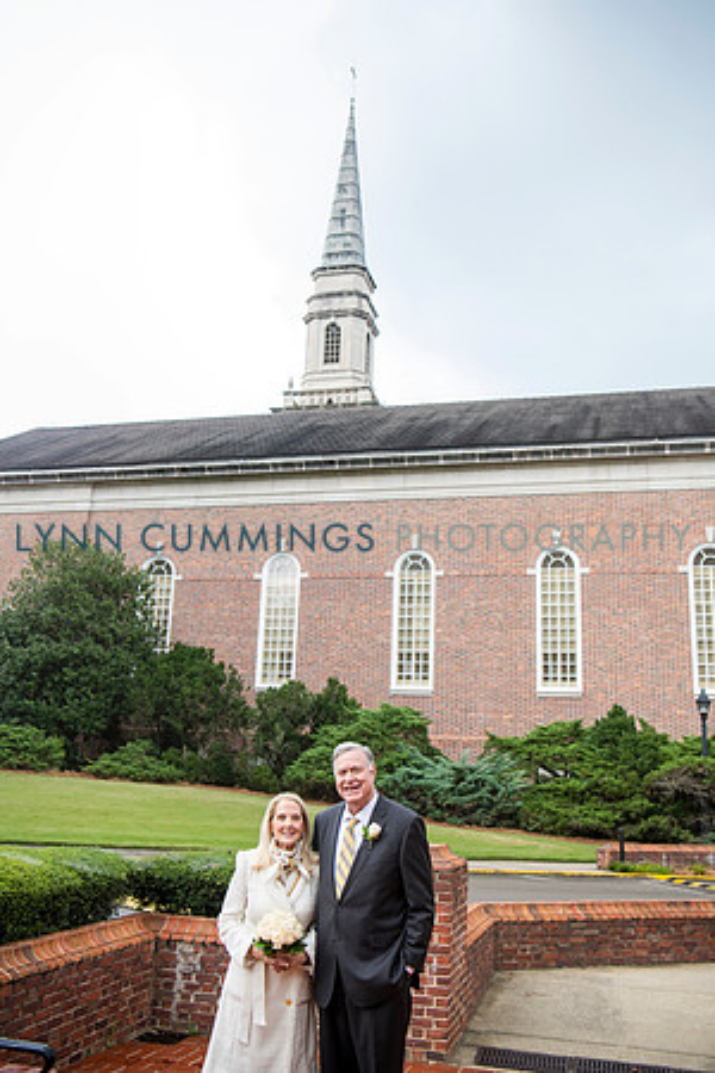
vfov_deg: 58.7
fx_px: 953
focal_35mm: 32
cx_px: 358
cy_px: 536
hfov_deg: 41.1
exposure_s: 1/200
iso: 250
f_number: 3.5
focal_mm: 32
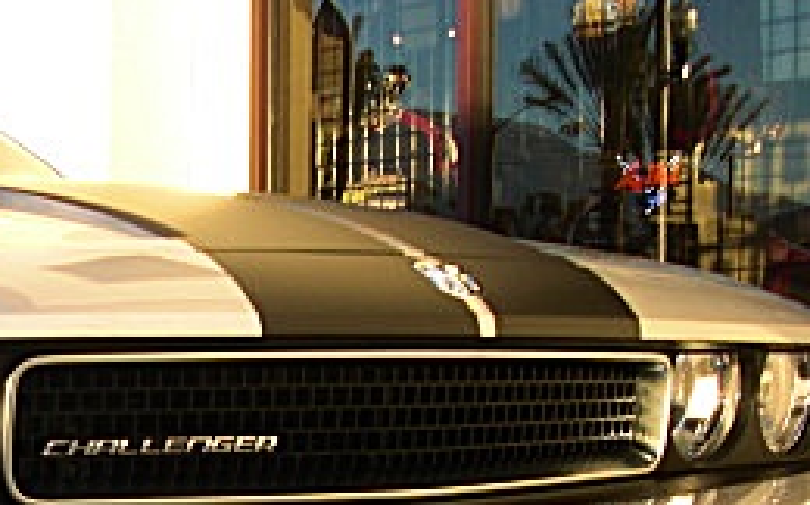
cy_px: 586
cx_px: -37
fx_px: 2073
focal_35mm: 94
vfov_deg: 13.5
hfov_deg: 21.2
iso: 50
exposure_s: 1/160
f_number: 2.8
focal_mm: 6.3
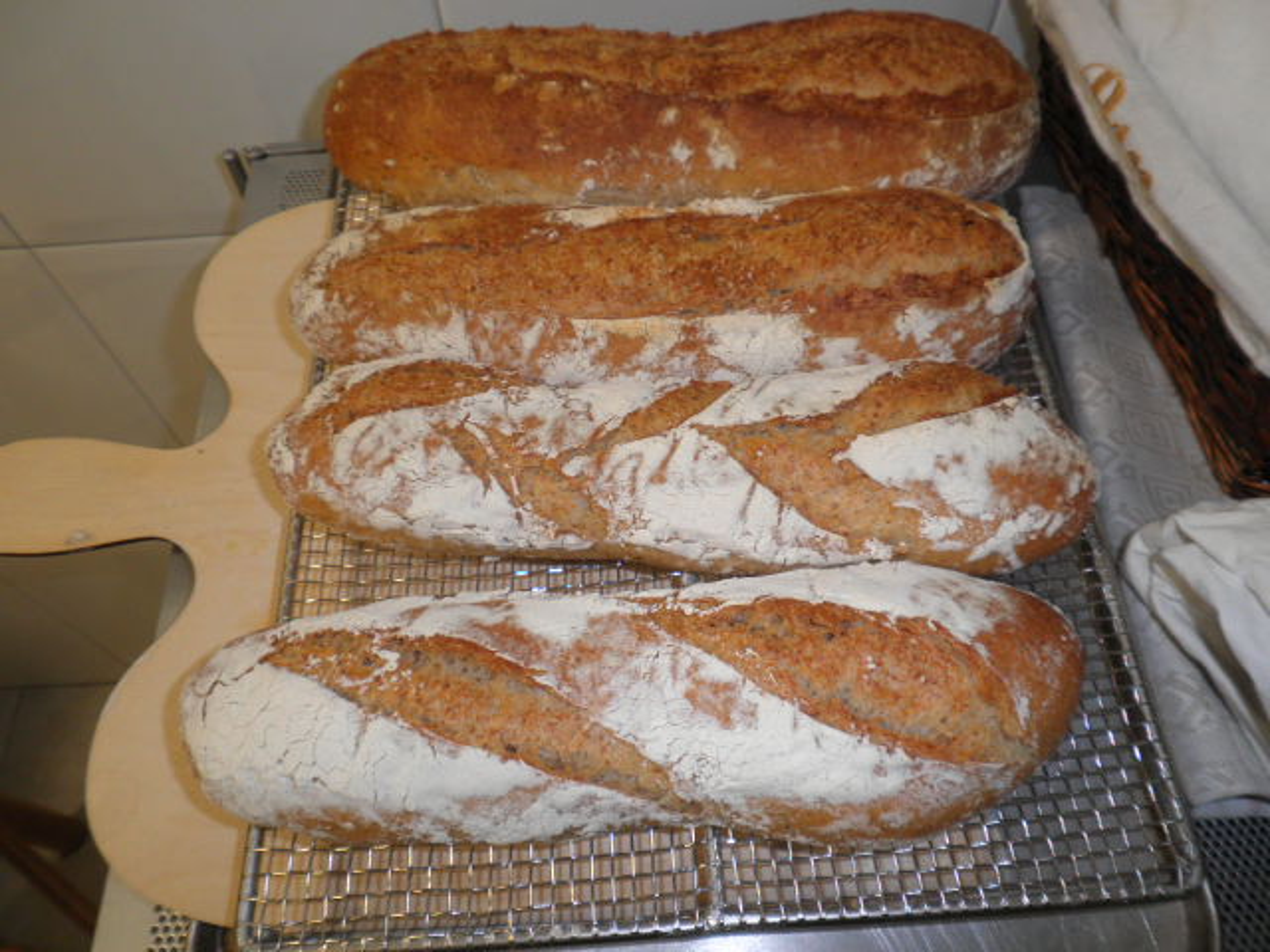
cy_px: 476
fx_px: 954
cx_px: 635
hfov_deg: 67.3
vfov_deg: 53.1
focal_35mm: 26
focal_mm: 4.7
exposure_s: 1/30
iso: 64
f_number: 2.6
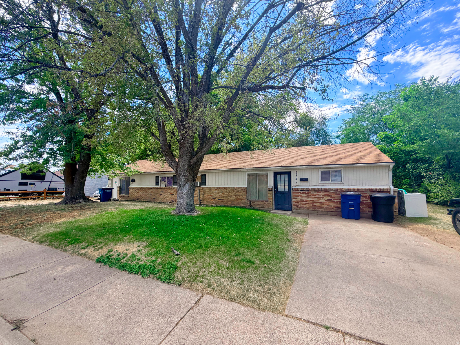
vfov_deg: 85.7
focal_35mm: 14
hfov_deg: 102.1
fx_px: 186
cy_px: 172
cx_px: 230
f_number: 2.2
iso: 40
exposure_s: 1/518
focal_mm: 2.22
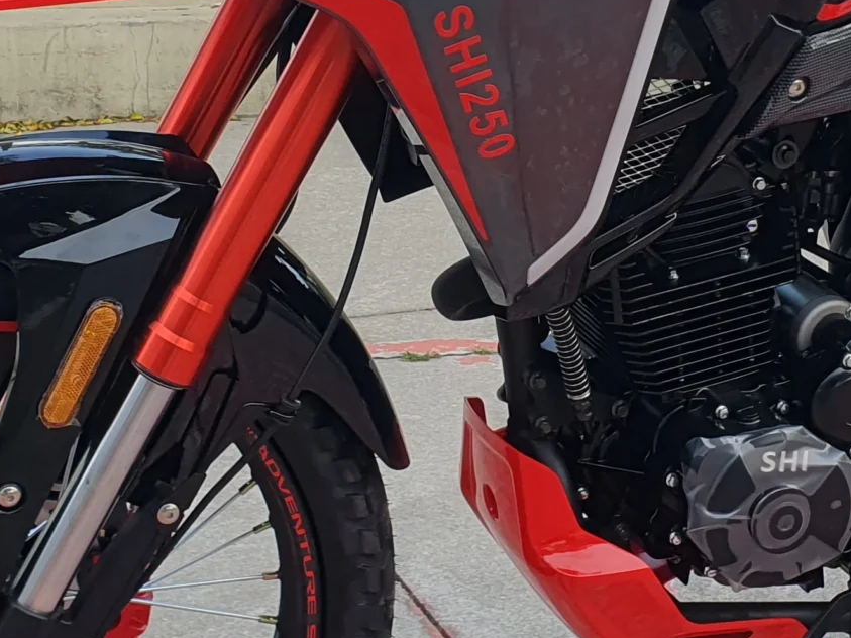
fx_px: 1942
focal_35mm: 79
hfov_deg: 24.7
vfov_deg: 18.3
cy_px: 36
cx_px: 388
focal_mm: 4.32
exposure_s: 1/268
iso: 50
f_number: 2.4
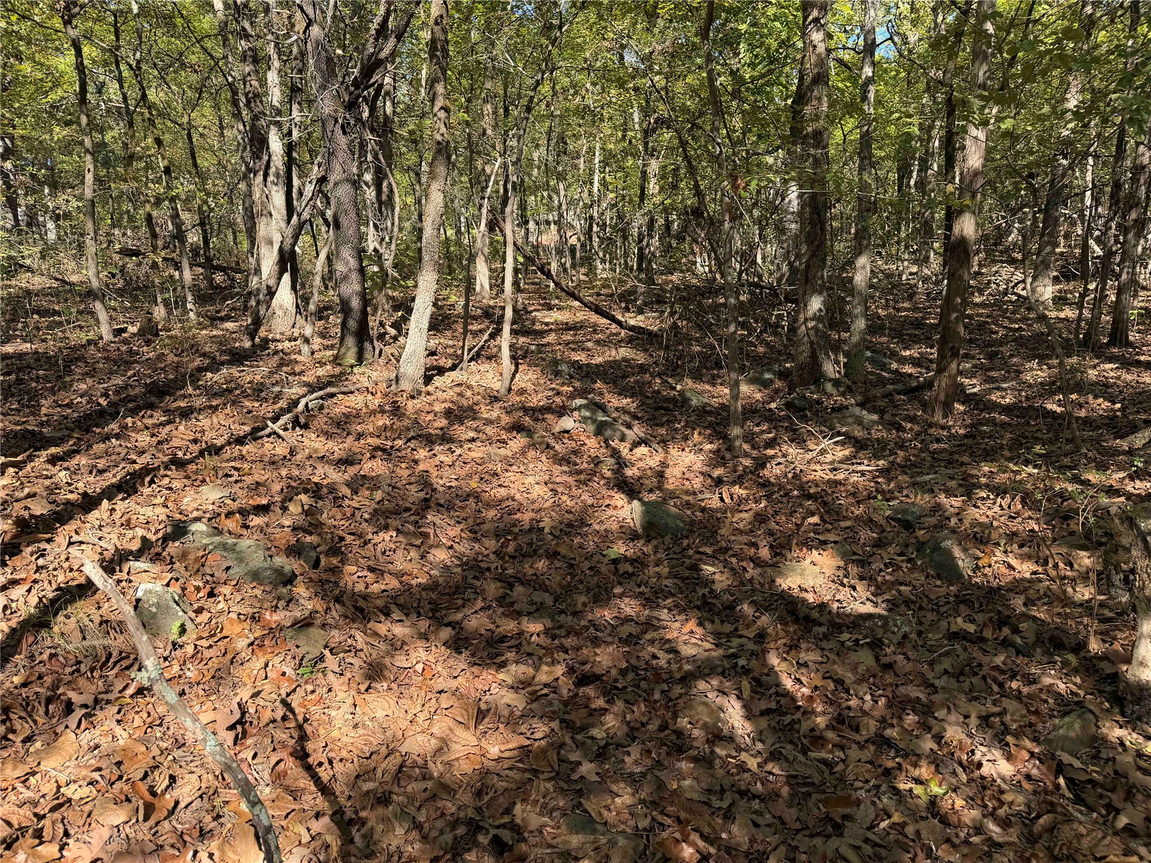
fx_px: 798
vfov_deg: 56.8
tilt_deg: -8.4
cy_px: 432
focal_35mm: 24
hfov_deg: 71.6
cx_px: 576
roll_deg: -0.6
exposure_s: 1/612
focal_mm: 6.76
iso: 80
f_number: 1.78
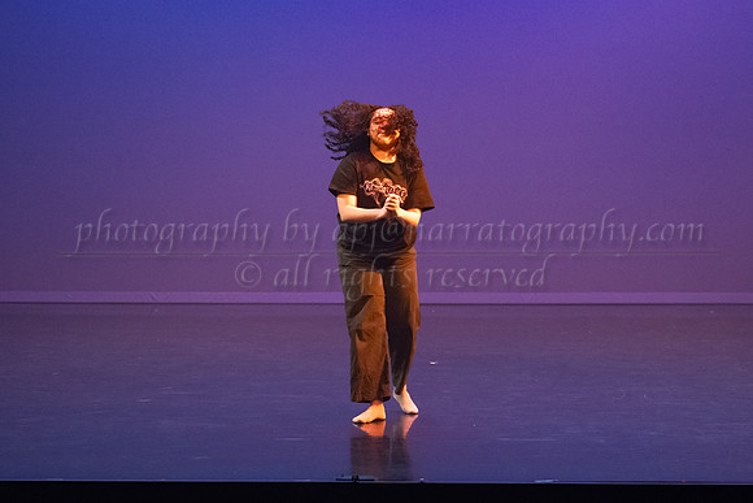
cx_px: 397
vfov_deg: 11.5
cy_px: 302
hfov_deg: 17.1
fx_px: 2504
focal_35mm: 120
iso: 4000
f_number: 4
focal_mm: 75
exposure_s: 1/400
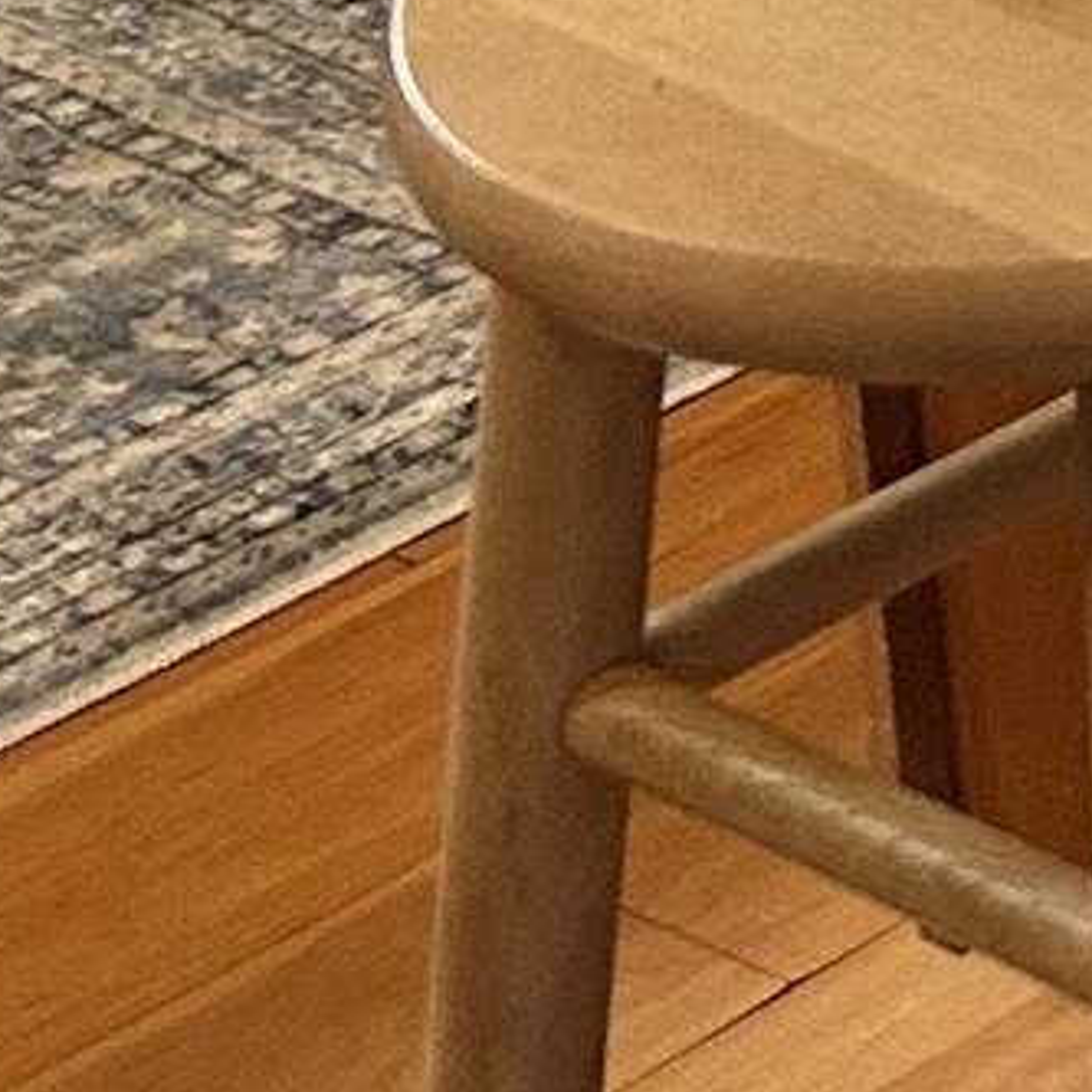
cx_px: 3938
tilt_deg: -12.8
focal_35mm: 212
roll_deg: +0.7
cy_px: -1994
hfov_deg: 6.9
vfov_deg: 7.4
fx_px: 7566
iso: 100
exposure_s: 1/60
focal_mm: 5.7
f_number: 1.5
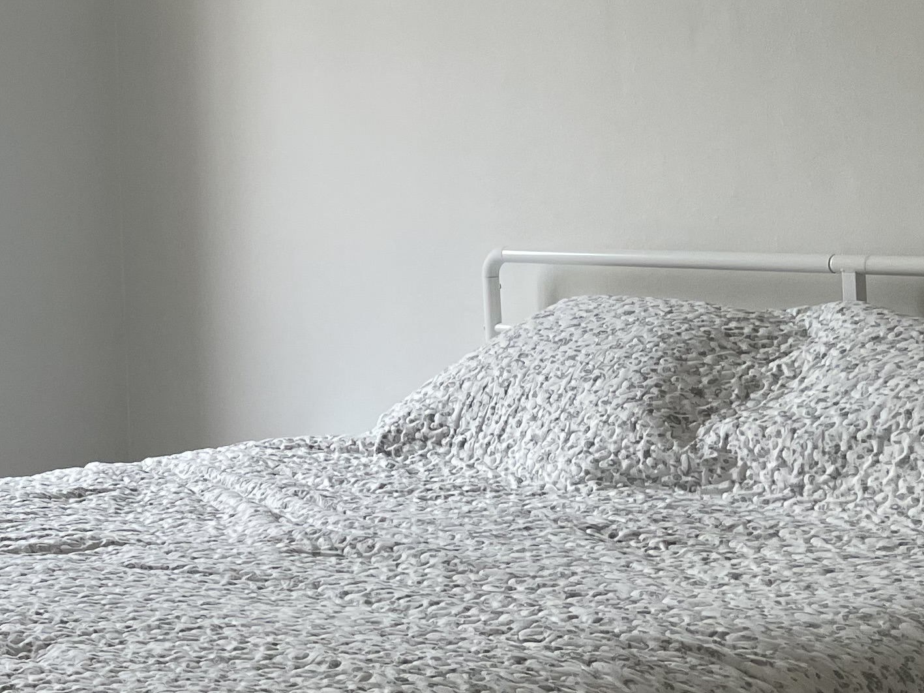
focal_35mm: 74
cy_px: 182
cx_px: -188
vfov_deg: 19.8
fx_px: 1975
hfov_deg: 23.9
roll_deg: +2.1
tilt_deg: +1.3
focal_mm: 4.2
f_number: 1.6
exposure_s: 1/100
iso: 80
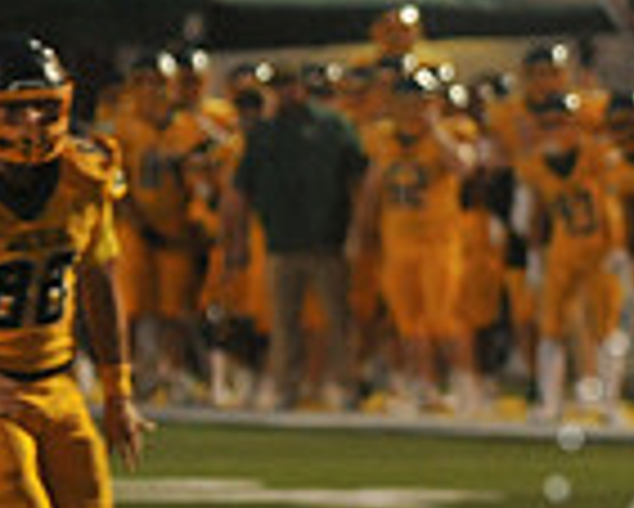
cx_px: 967
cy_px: 566
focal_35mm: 771
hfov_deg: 2.5
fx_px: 14477
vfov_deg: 2.0
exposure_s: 1/320
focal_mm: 200
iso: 4000
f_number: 5
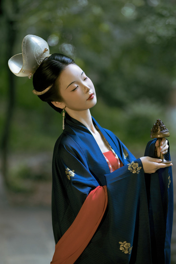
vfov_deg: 23.9
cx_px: 88
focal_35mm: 85
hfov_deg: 16.1
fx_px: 623
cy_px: 132
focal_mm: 85
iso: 800
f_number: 2
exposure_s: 1/200
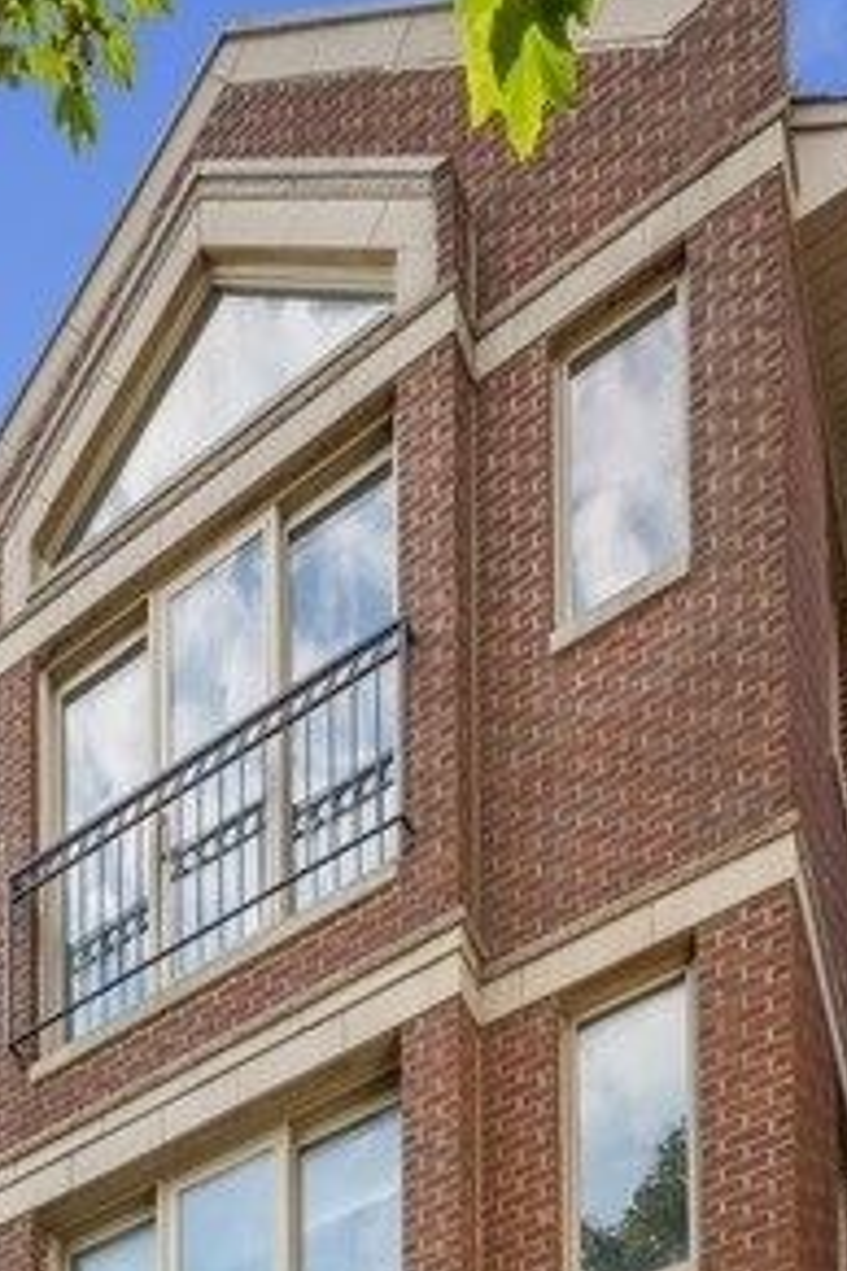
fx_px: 1235
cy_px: 1144
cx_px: 380
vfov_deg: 48.7
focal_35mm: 35
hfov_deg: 37.8
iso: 320
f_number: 7.1
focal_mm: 17
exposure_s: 1/160
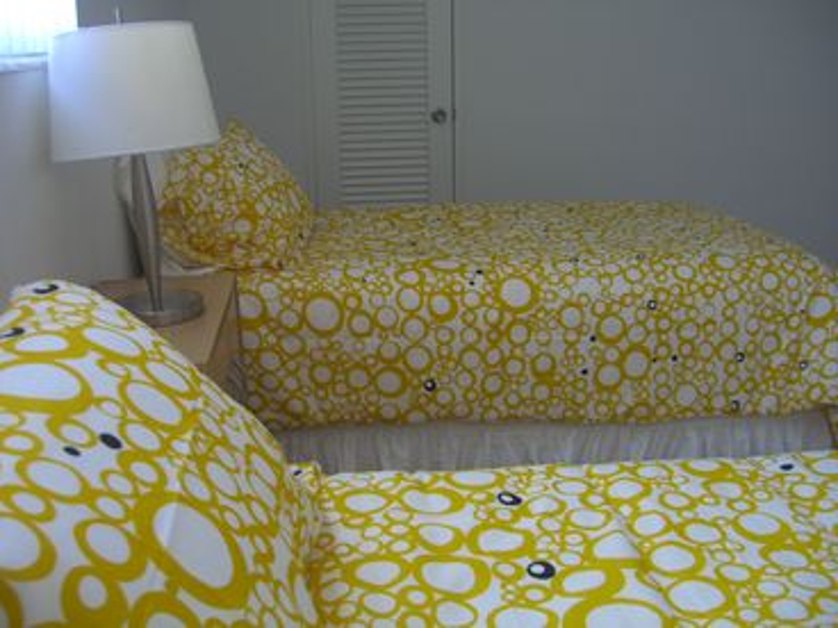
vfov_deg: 37.7
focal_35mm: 38
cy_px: 314
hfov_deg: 49.0
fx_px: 920
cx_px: 419
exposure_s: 1/20
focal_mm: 7.9
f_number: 2.8
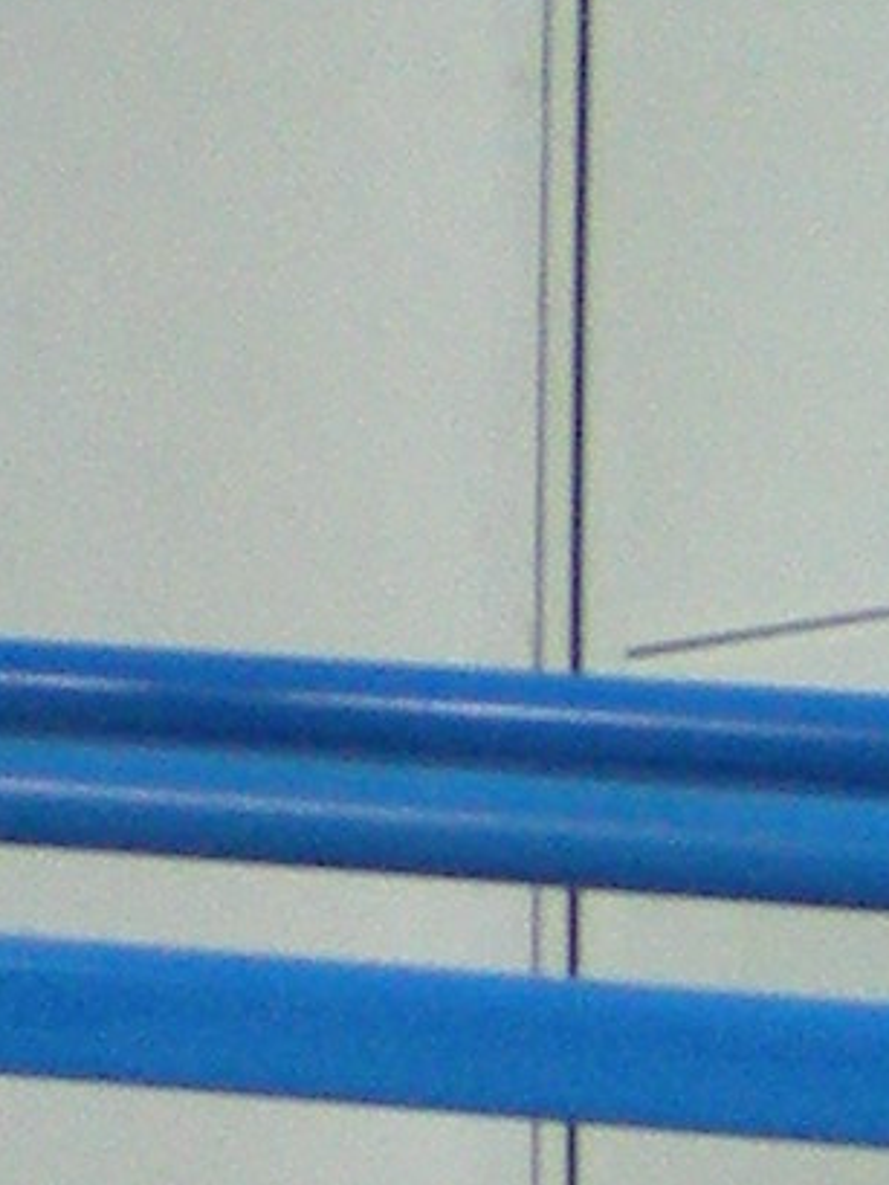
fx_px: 10370
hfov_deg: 4.9
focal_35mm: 303
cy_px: 1582
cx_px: 1543
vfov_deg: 6.5
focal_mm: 6.3
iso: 200
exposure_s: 1/37.6
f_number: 3.1
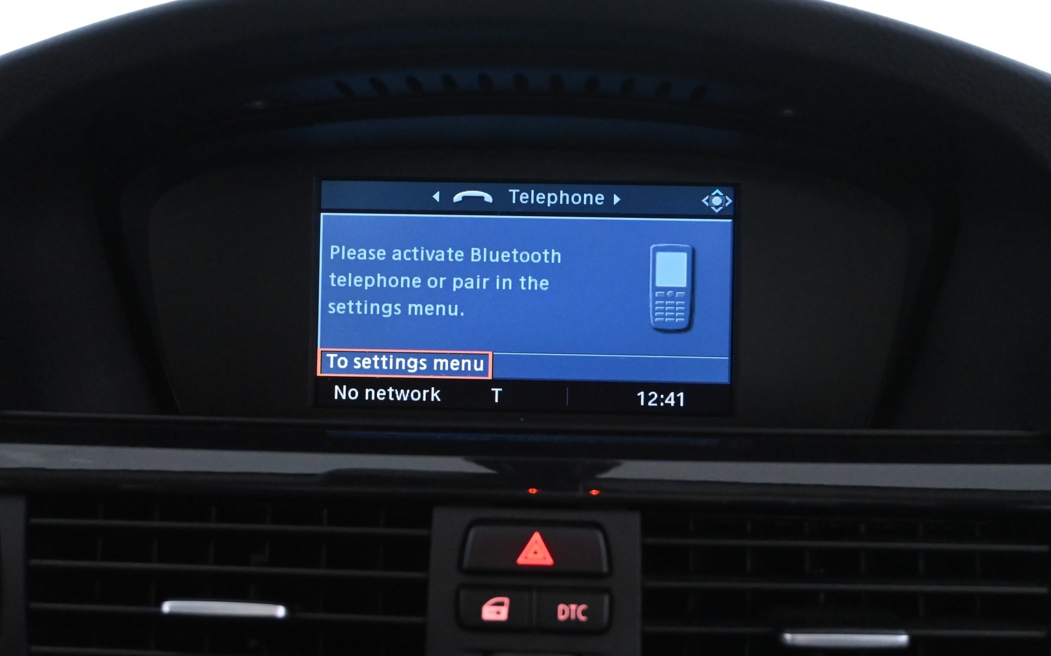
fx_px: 1275
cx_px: 526
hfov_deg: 44.8
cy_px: 315
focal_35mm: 45
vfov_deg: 28.9
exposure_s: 1/50
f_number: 4.8
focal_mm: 29
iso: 6400
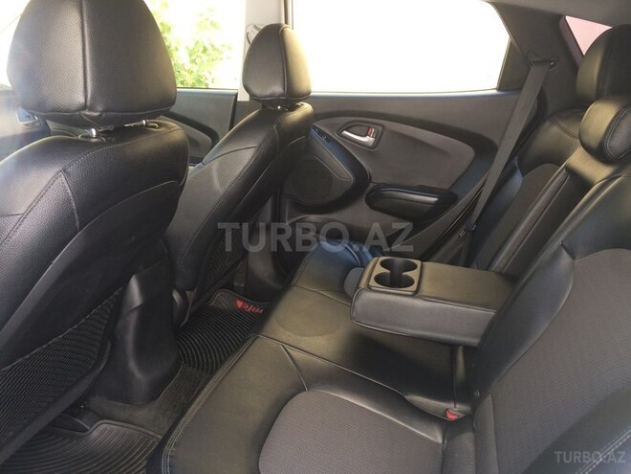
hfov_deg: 61.7
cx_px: 316
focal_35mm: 29
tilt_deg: -18.9
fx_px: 529
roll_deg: -4.8
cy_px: 237
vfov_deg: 48.2
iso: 40
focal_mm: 4.15
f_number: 2.2
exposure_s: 1/50
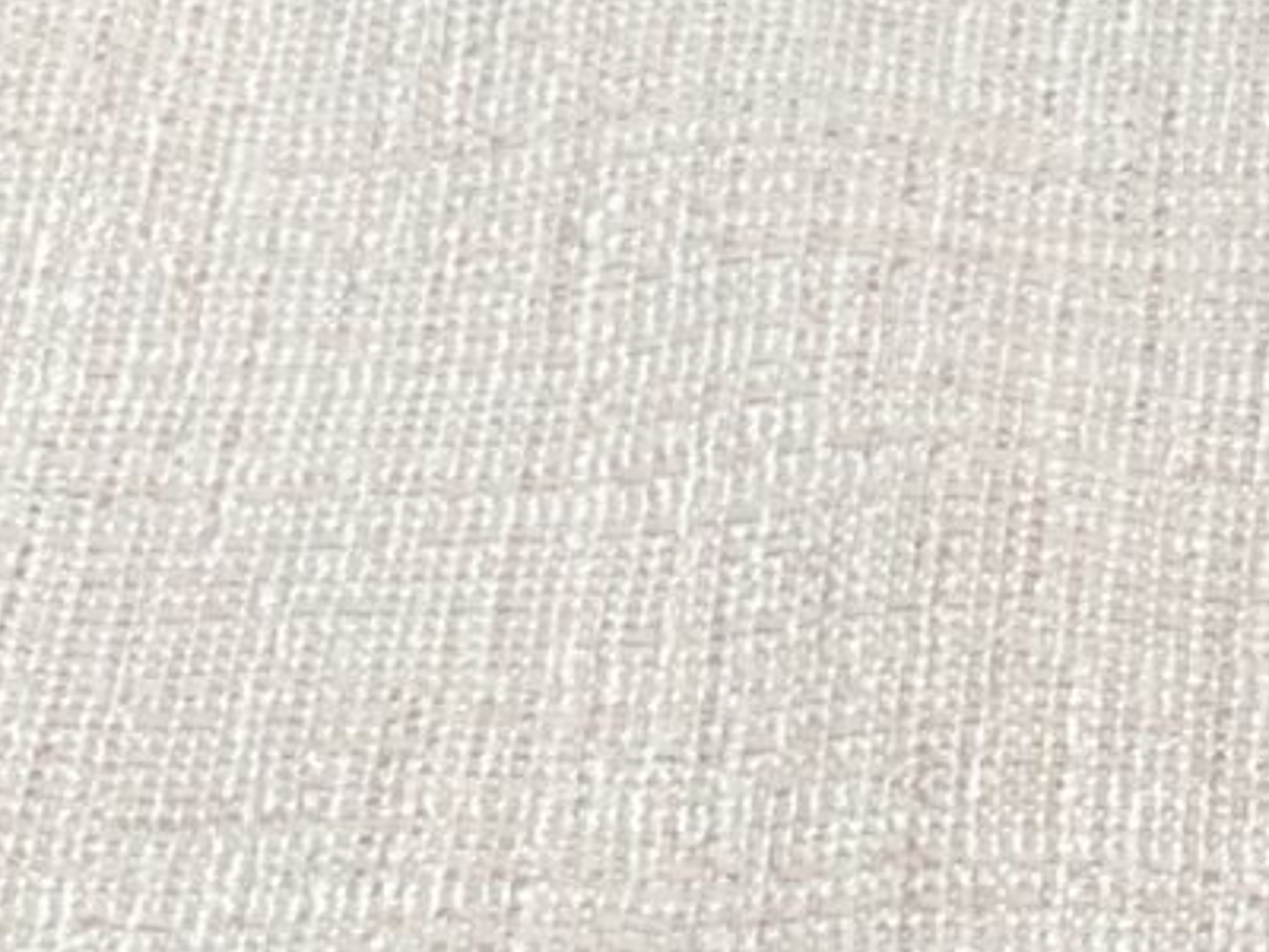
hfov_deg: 5.8
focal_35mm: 333
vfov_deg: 4.2
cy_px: -2520
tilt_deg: -23.2
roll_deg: +0.7
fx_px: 12208
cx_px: 2300
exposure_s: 1/122
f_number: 2
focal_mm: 6
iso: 64
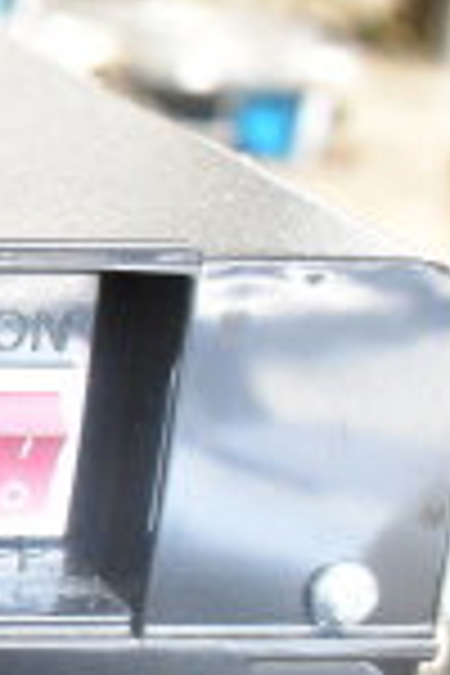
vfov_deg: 15.1
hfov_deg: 8.8
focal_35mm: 134
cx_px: -801
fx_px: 2512
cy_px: 619
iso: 6400
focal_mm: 22
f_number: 6.3
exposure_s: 1/160
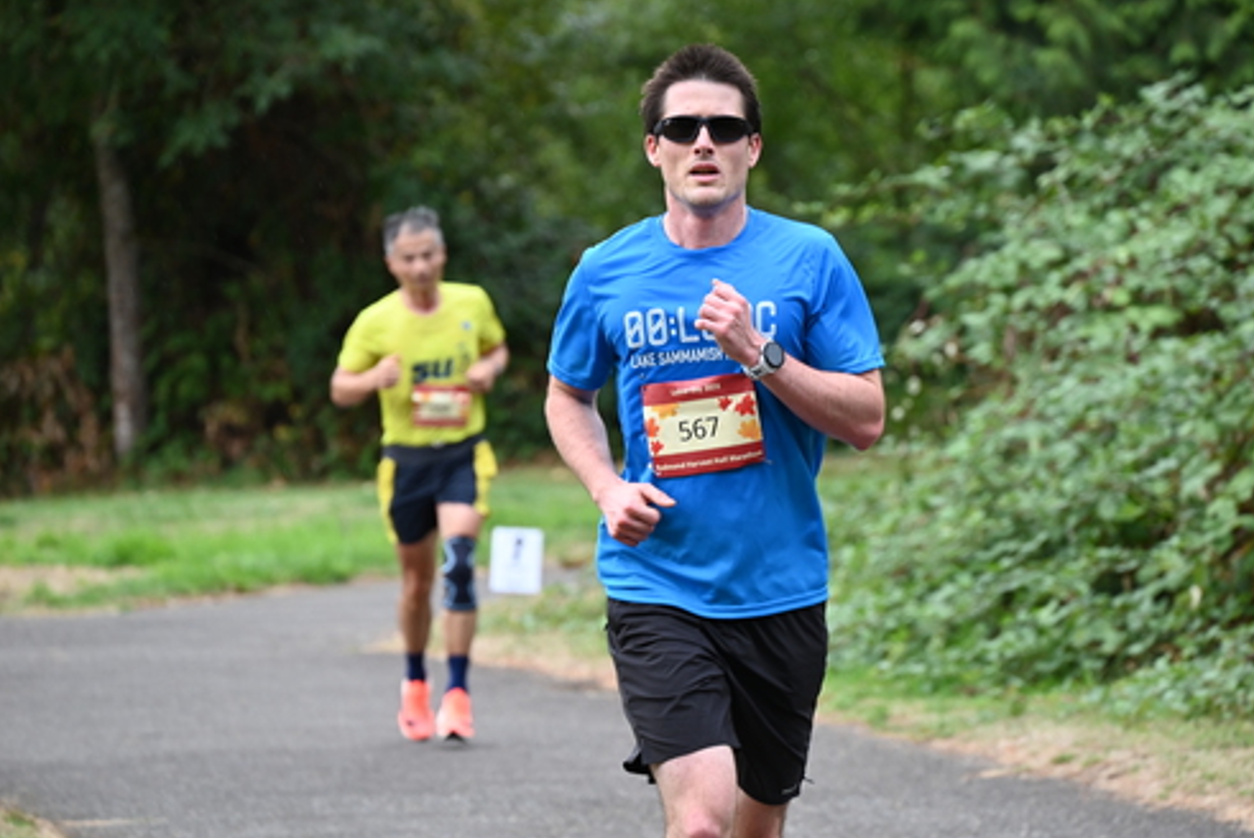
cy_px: 402
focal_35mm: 224
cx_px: 692
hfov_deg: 9.2
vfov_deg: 6.1
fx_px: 7807
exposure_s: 1/250
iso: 800
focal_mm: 200
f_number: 6.3
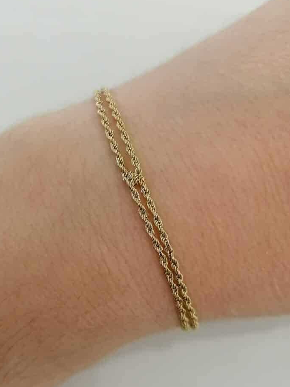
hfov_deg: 27.5
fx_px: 592
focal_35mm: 53
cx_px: 139
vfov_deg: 36.2
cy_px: 185
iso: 160
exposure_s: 1/50
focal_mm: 4.75
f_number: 1.8
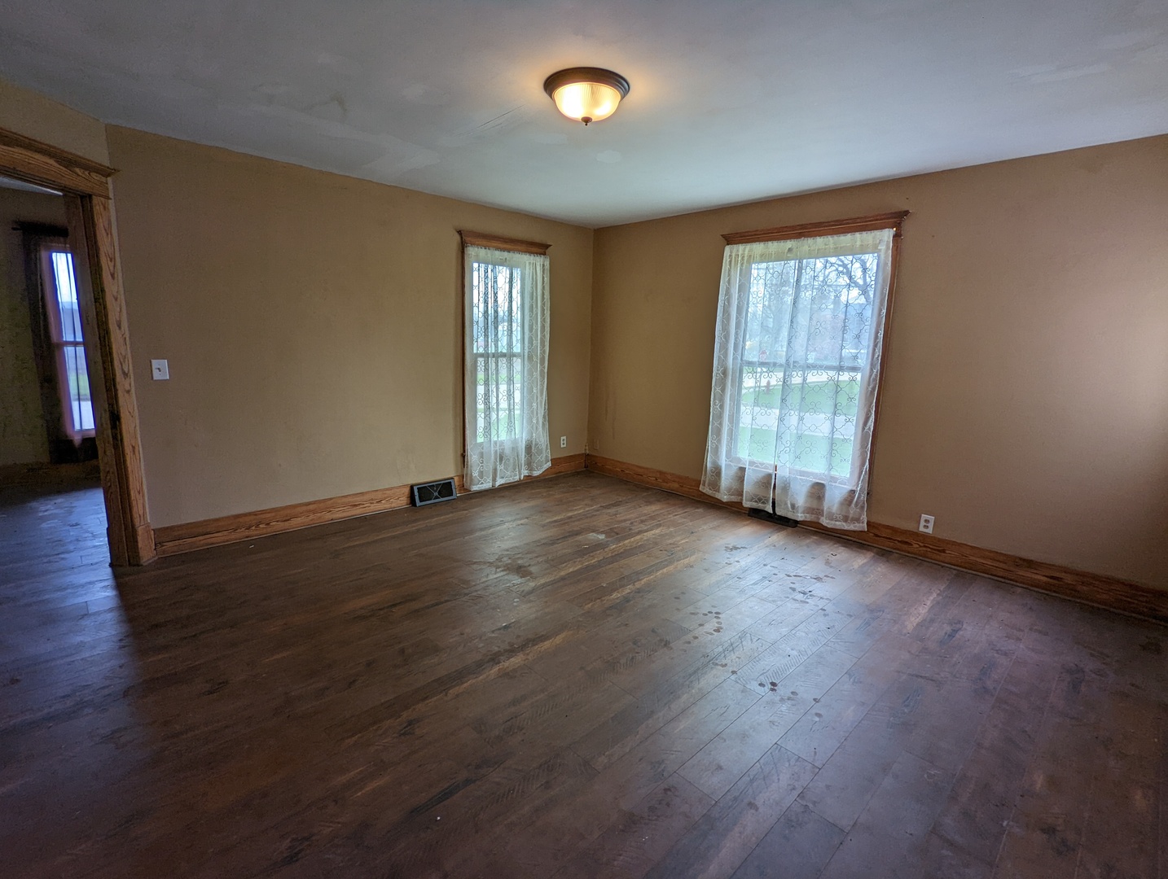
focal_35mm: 16
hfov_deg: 94.4
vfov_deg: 78.3
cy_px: 440
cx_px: 584
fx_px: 541
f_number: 2.2
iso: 41
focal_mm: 2.35
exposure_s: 1/200
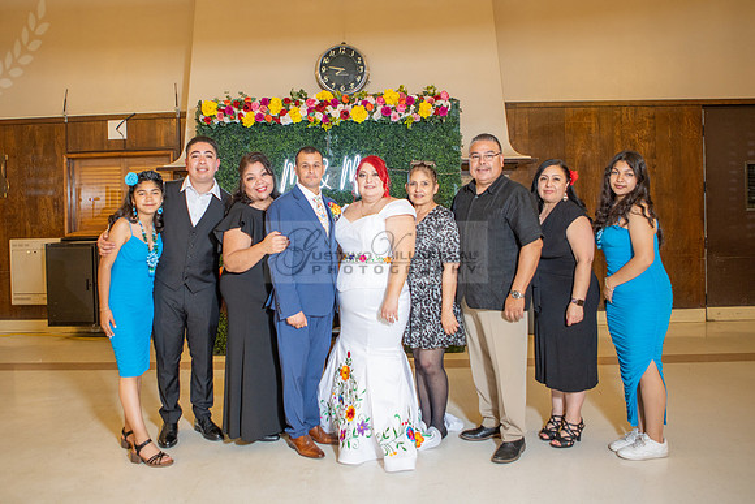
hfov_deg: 62.8
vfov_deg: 44.3
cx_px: 345
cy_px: 215
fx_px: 618
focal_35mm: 29
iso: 800
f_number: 2.8
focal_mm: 24
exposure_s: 1/125
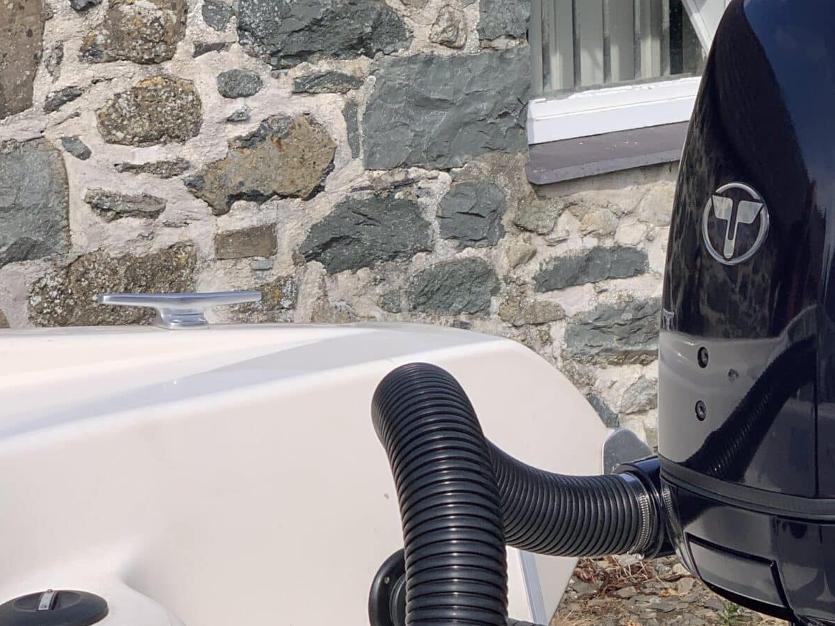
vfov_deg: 13.2
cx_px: 745
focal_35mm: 112
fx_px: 2701
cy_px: 224
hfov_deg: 17.3
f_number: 2.4
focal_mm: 6
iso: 16
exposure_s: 1/1229
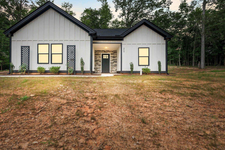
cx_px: 97
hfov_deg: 86.4
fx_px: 119
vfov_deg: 64.5
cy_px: 71
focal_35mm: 19
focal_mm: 16
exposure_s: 1/200
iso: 250
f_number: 9
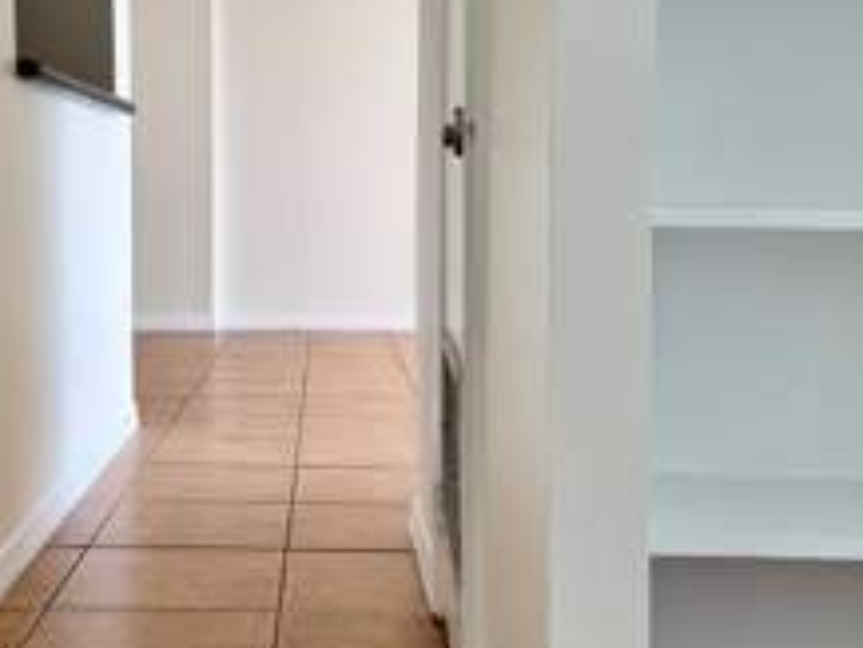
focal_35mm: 53
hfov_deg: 35.9
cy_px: 244
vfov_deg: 27.5
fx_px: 1322
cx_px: 310
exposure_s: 1/190
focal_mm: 6.76
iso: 64
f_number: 1.78
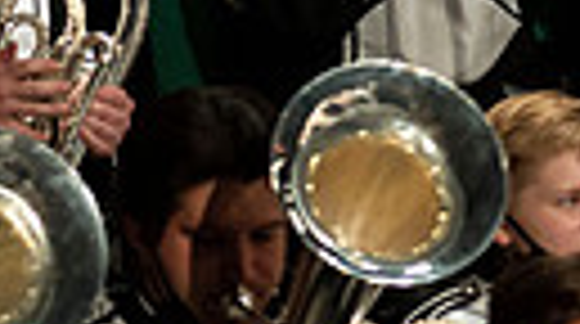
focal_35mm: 1415
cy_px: -468
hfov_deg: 1.5
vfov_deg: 0.9
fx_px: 21721
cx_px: 315
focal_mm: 300
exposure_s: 1/500
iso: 3200
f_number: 2.8
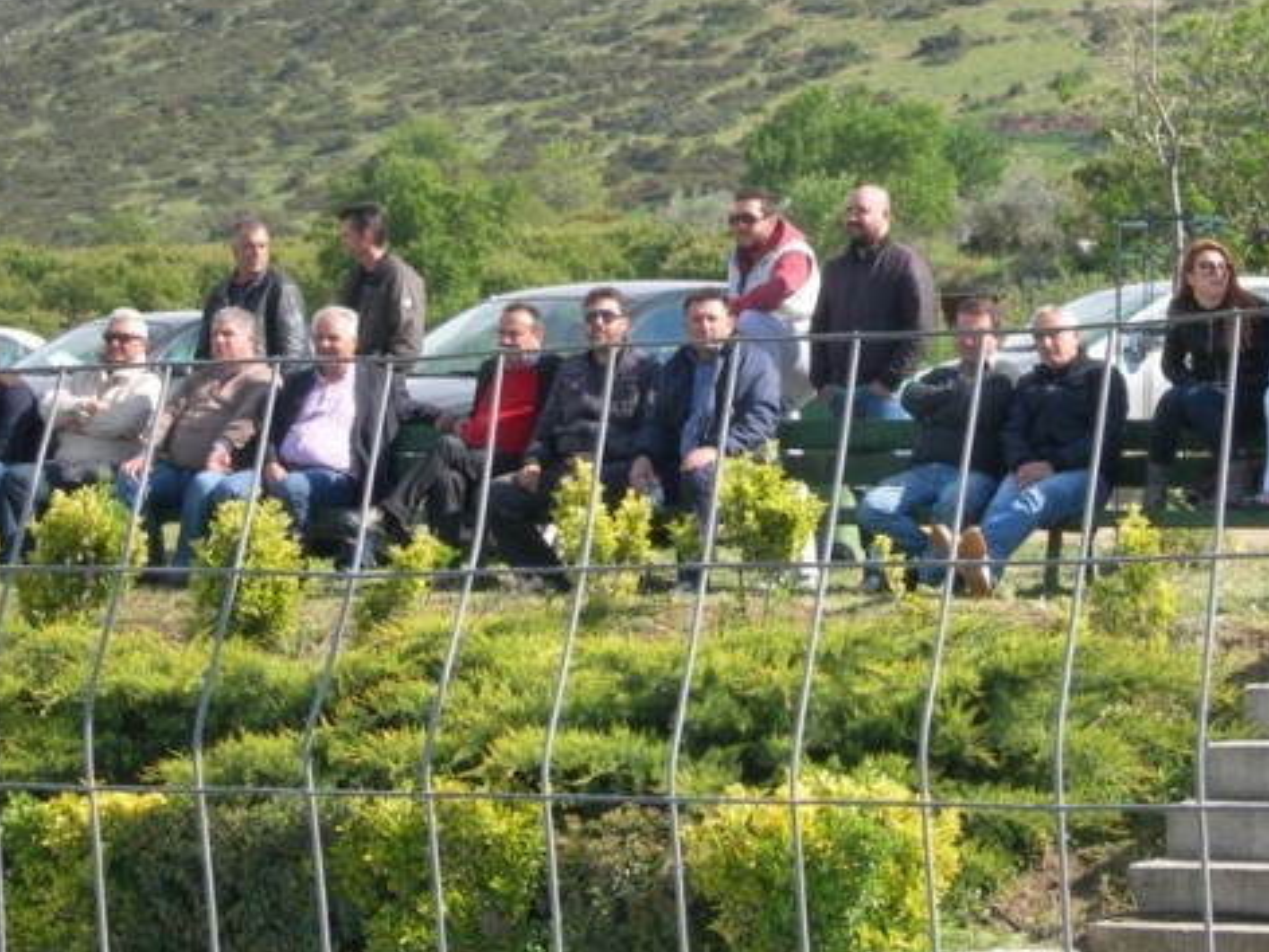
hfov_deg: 12.5
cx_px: 831
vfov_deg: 9.4
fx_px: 5792
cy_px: 329
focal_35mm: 158
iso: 50
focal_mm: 23.4
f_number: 8.2
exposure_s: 1/80.1
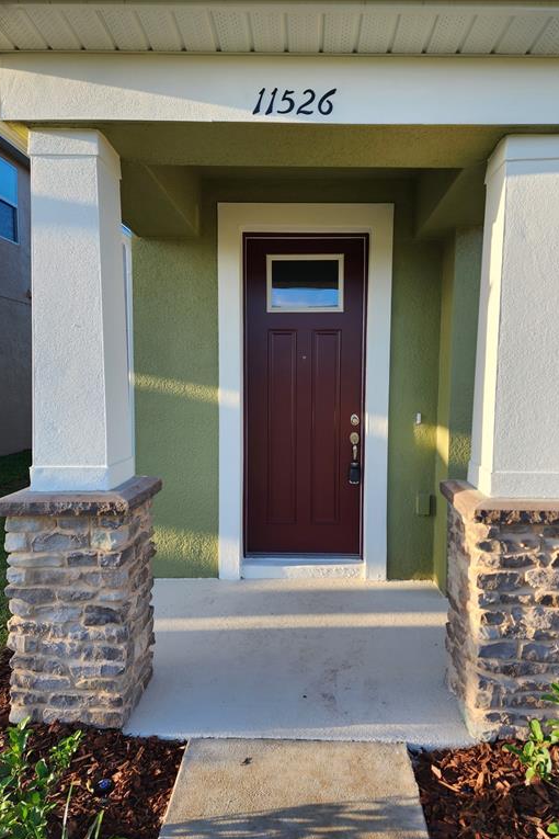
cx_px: 298
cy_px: 420
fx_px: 559
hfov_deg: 53.1
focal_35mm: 24
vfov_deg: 73.7
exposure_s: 1/218
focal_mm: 6.4
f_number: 1.8
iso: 12
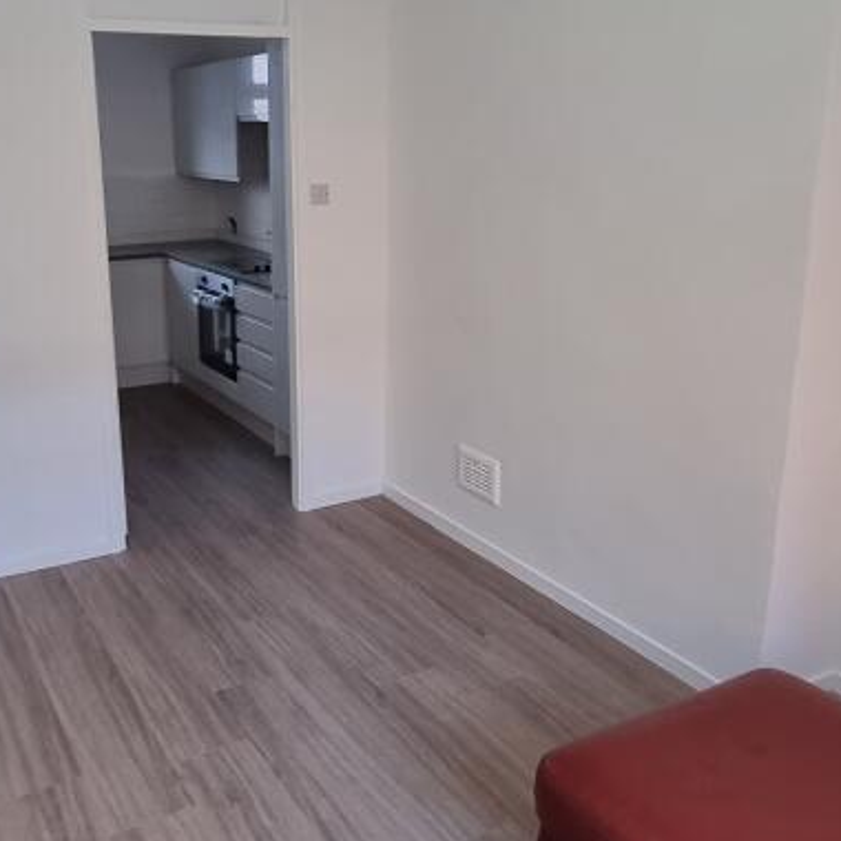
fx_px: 852
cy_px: 370
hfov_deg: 52.1
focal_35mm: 31
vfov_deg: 52.4
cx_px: 325
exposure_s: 1/50
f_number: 2.2
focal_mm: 2.2
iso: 200
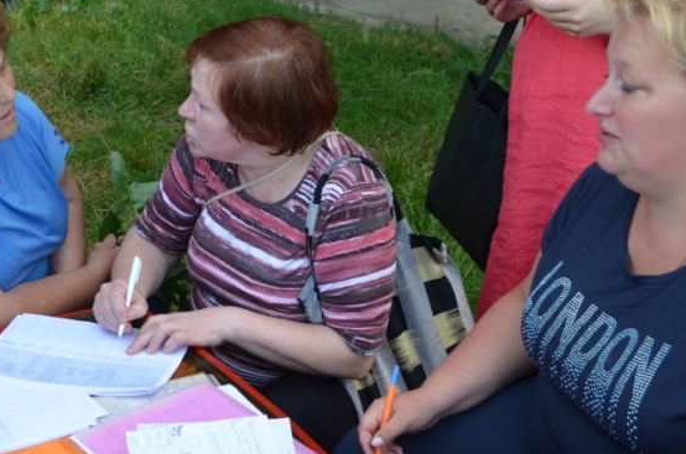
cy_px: 163
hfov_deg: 32.7
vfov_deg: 22.1
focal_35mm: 61
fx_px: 1160
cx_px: 243
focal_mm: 22
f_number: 5.6
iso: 400
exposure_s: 1/125
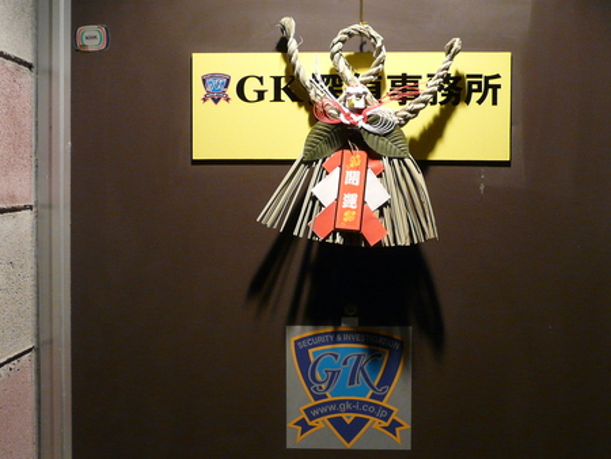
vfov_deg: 32.2
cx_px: 306
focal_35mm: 45
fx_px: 795
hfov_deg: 42.1
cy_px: 230
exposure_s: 1/13
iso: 200
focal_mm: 4.6
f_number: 2.8
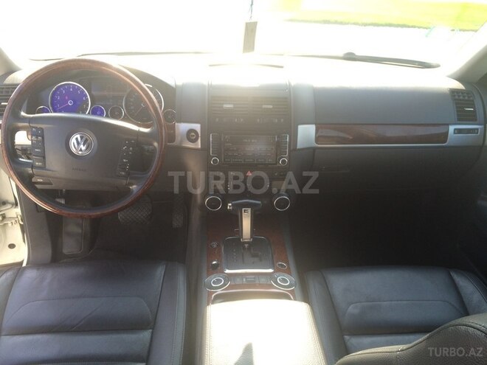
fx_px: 408
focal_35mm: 29
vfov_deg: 48.2
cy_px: 182
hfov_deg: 61.7
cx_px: 244
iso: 32
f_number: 2.2
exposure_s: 1/153
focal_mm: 4.15
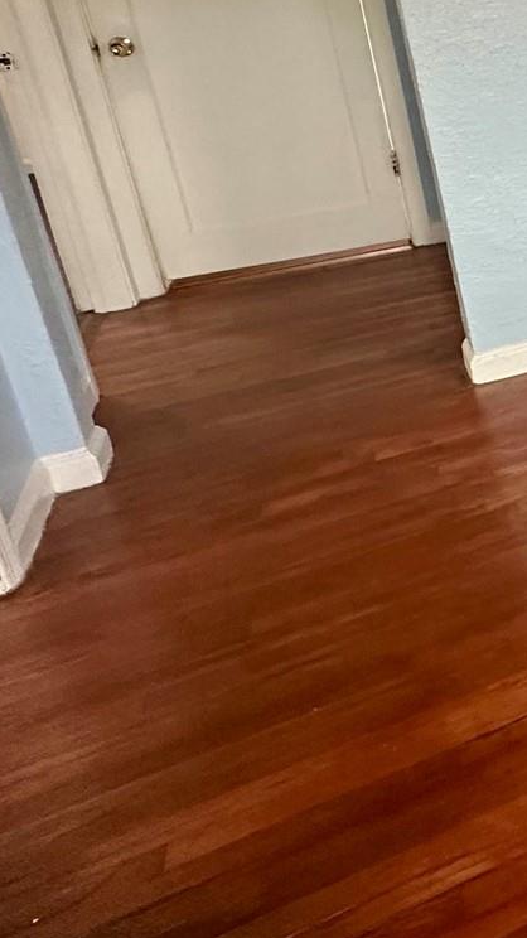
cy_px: 177
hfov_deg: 18.7
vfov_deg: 45.7
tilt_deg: -16.8
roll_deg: +1.3
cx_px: 1039
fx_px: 1044
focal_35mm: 42
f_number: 2.2
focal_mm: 2.22
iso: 250
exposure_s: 1/120
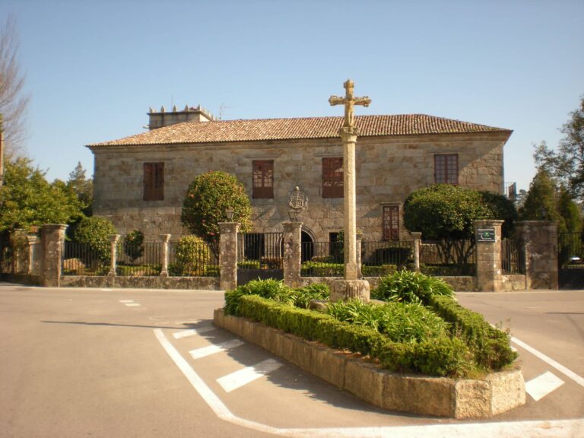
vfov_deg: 37.7
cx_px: 292
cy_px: 219
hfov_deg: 49.0
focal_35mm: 38
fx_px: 641
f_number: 4.6
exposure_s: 1/260
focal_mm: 6.3
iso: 64
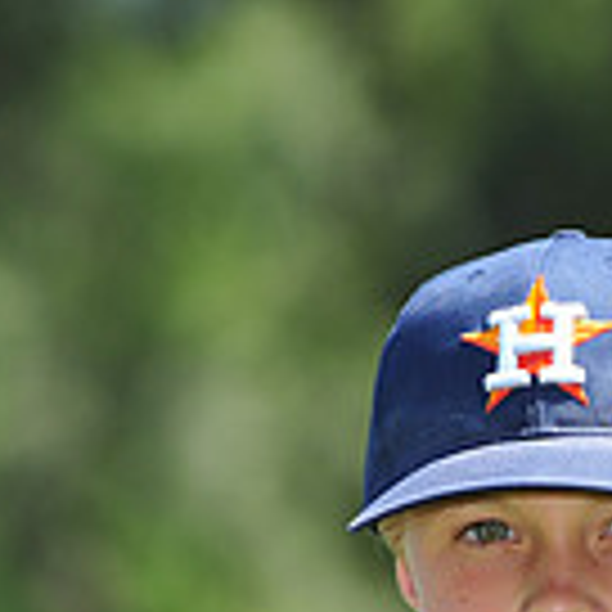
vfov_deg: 2.8
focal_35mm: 635
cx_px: 558
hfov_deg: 2.8
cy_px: 756
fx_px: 12701
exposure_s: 1/800
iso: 200
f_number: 4.5
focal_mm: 175
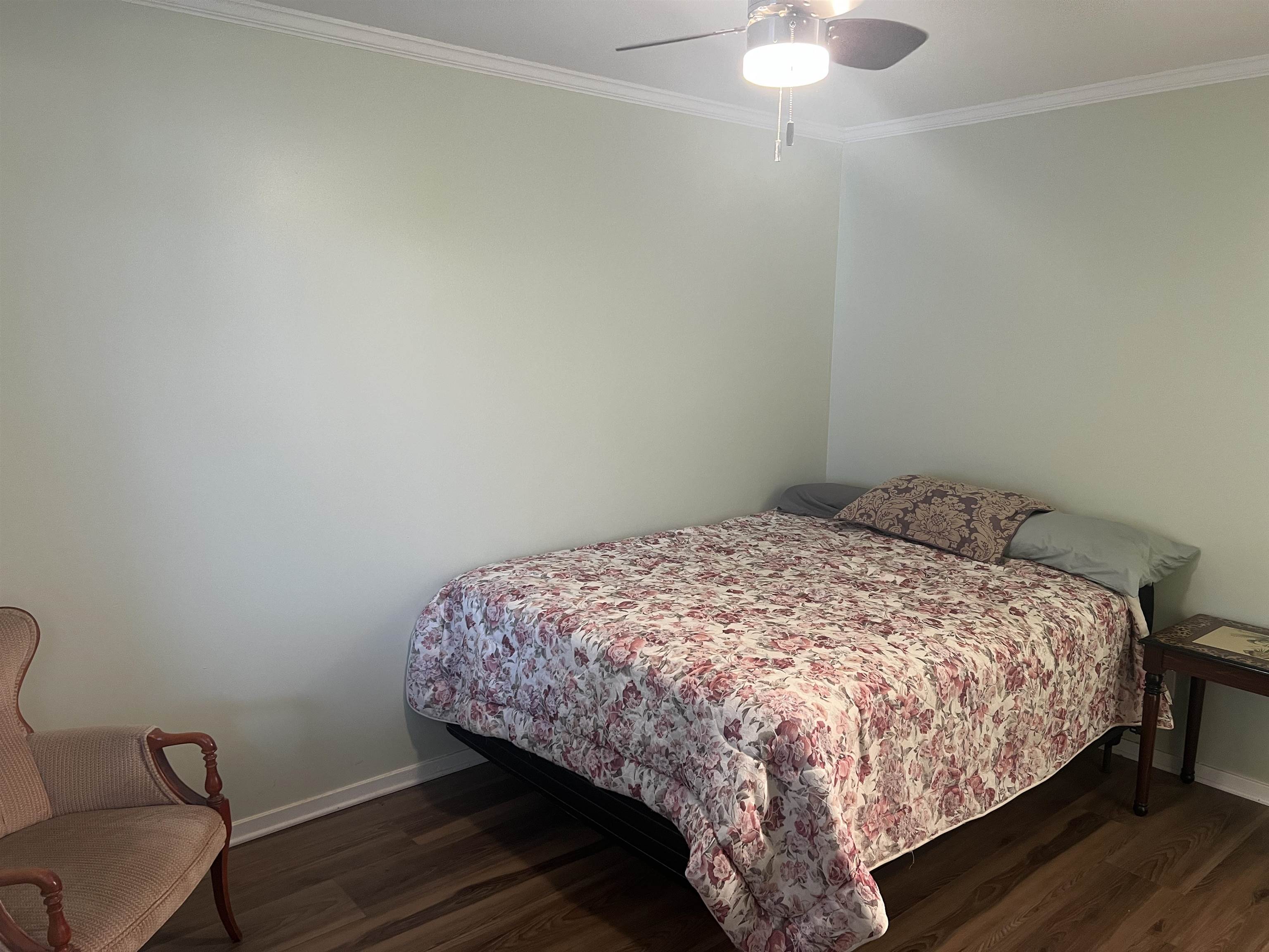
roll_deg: -0.7
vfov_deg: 53.1
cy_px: 476
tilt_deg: -10.1
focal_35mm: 26
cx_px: 634
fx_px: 953
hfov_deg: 67.3
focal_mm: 5.7
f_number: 1.5
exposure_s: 1/60
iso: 200
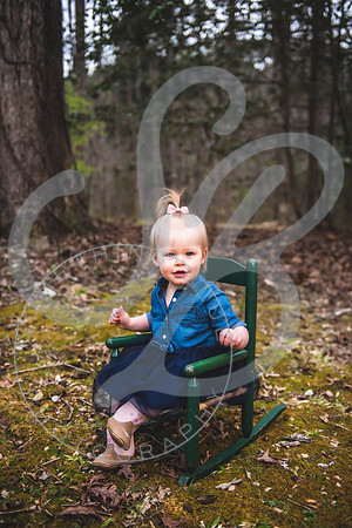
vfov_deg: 55.8
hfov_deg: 38.9
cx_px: 176
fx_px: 499
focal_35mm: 34
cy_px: 264
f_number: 2.8
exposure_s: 1/500
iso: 100
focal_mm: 34
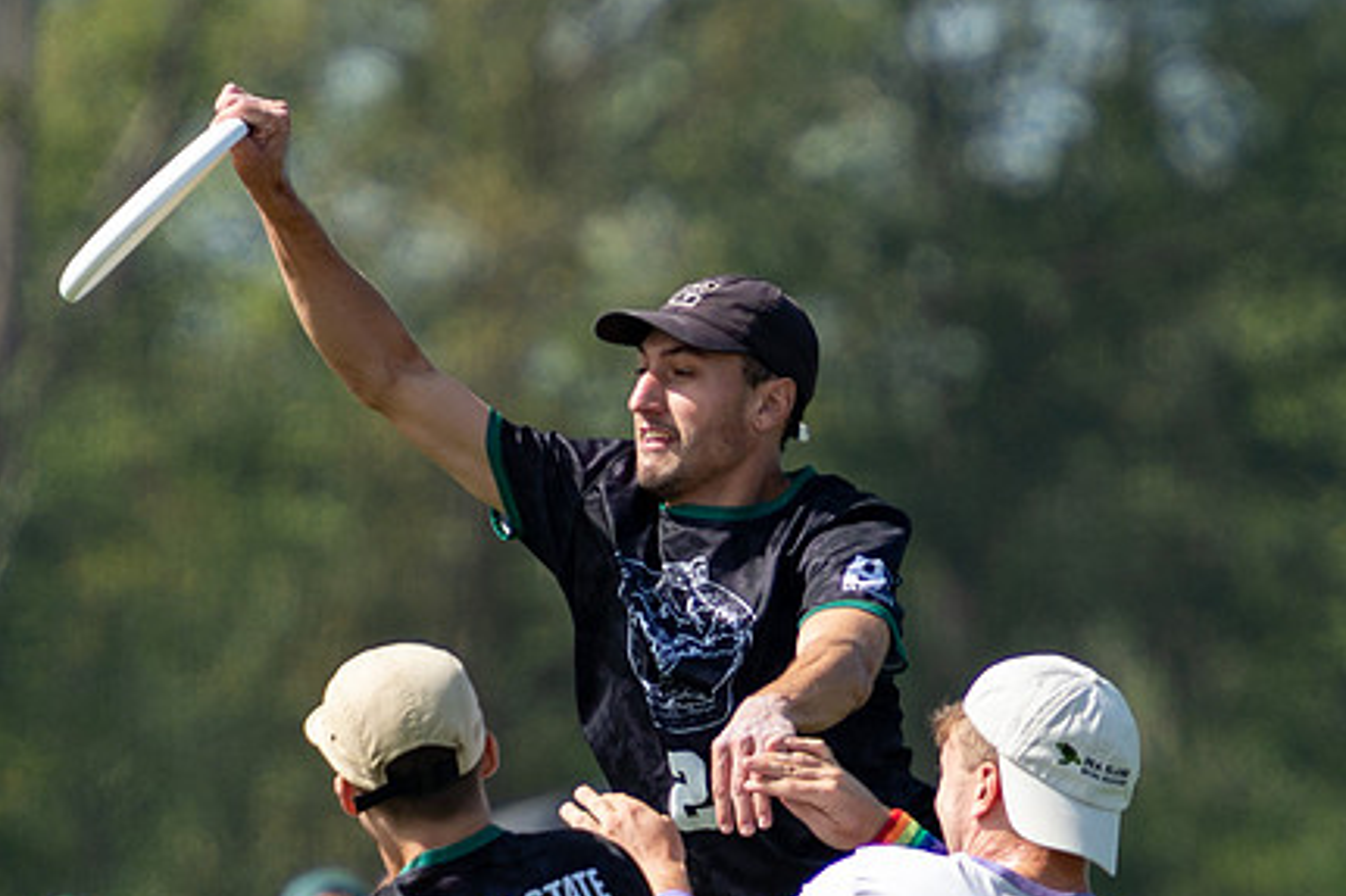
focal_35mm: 1073
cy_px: 47
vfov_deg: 1.3
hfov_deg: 1.9
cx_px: 889
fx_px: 40101
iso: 450
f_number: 5.6
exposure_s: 1/1600
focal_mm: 380
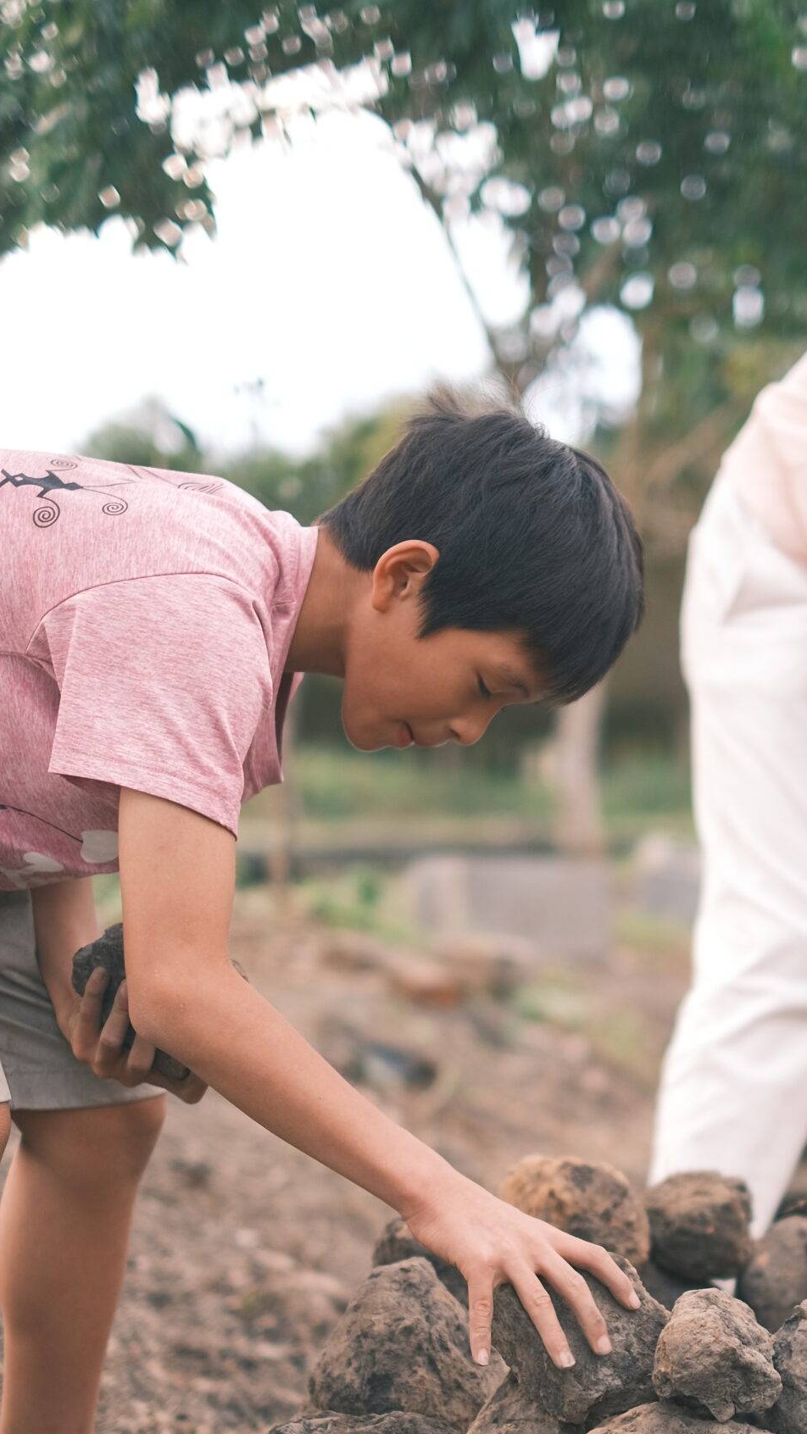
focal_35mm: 84
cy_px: 1019
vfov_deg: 25.1
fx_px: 3195
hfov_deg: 14.3
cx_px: 634
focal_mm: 35
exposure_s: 1/160
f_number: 1.4
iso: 160
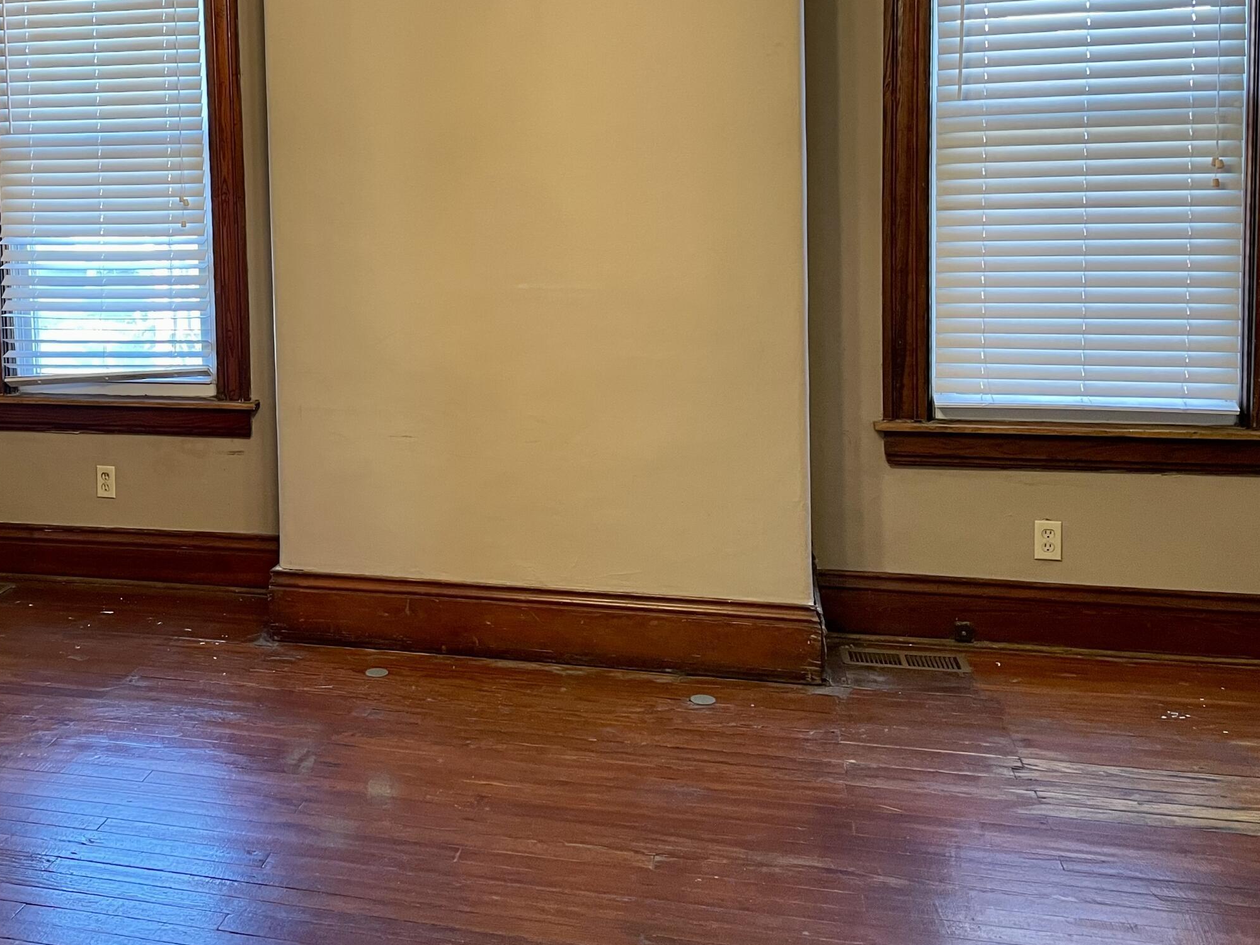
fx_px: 1420
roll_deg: +2.0
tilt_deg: -4.7
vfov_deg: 36.1
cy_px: 252
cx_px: 352
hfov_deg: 46.5
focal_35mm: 39
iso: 160
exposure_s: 1/60
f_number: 1.6
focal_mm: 4.2
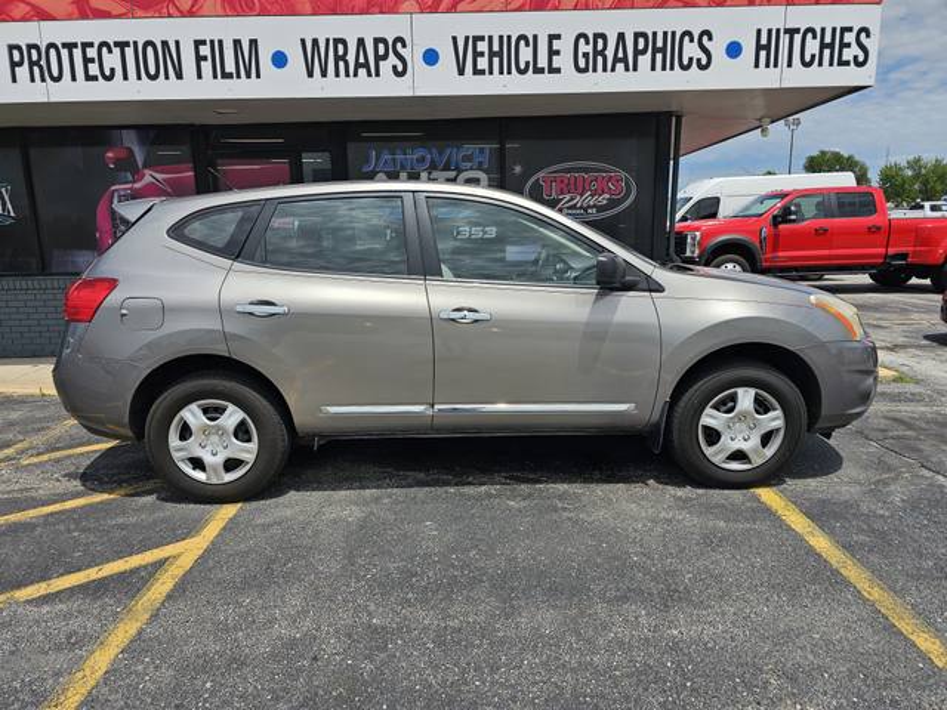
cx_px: 474
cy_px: 355
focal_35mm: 23
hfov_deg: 73.9
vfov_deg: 58.9
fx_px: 629
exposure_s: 1/1139
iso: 10
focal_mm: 6.3
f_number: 1.7
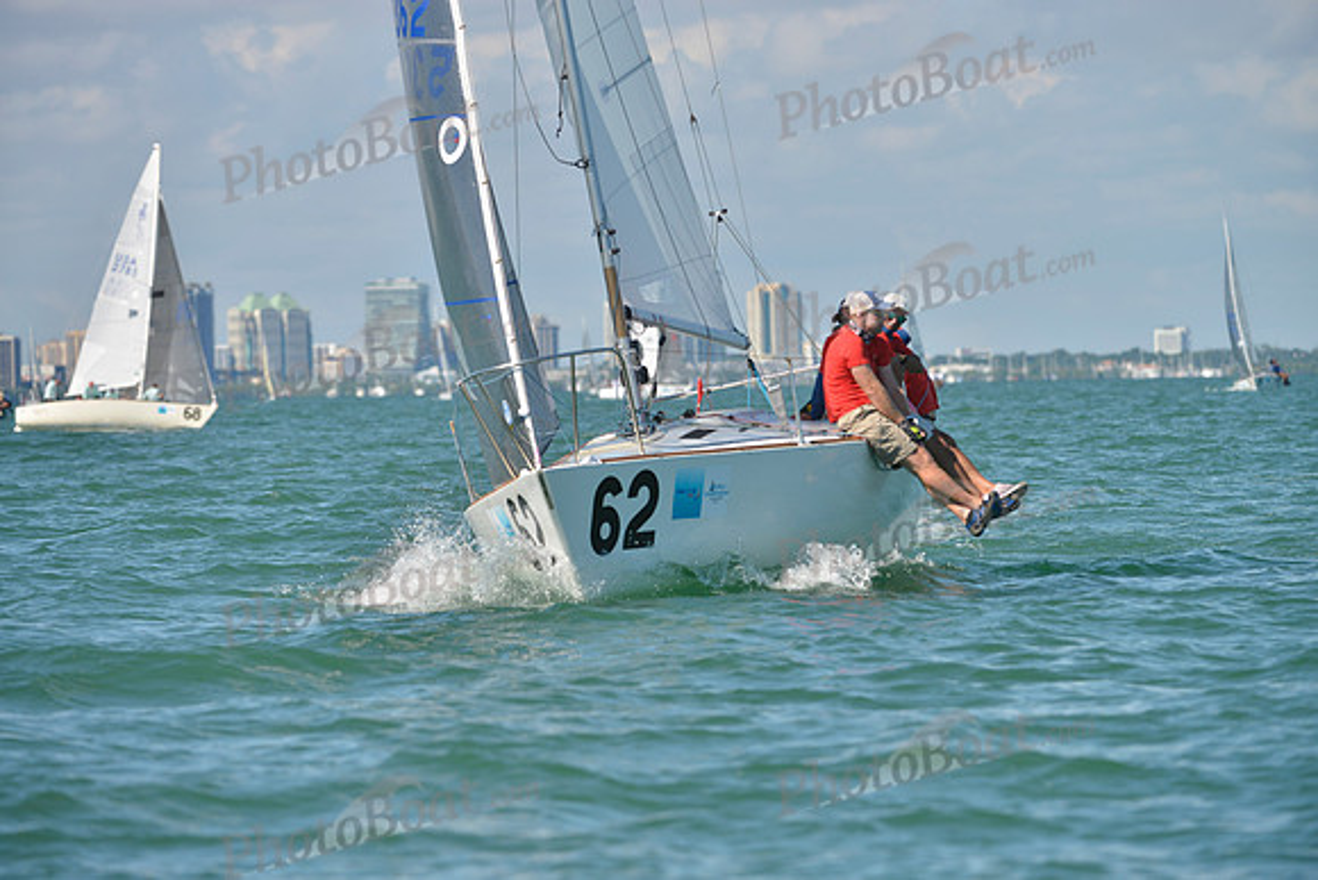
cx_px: 659
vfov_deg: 5.7
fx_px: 8788
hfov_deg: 8.6
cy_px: 440
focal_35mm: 240
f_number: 7.1
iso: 200
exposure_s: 1/1000
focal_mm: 240
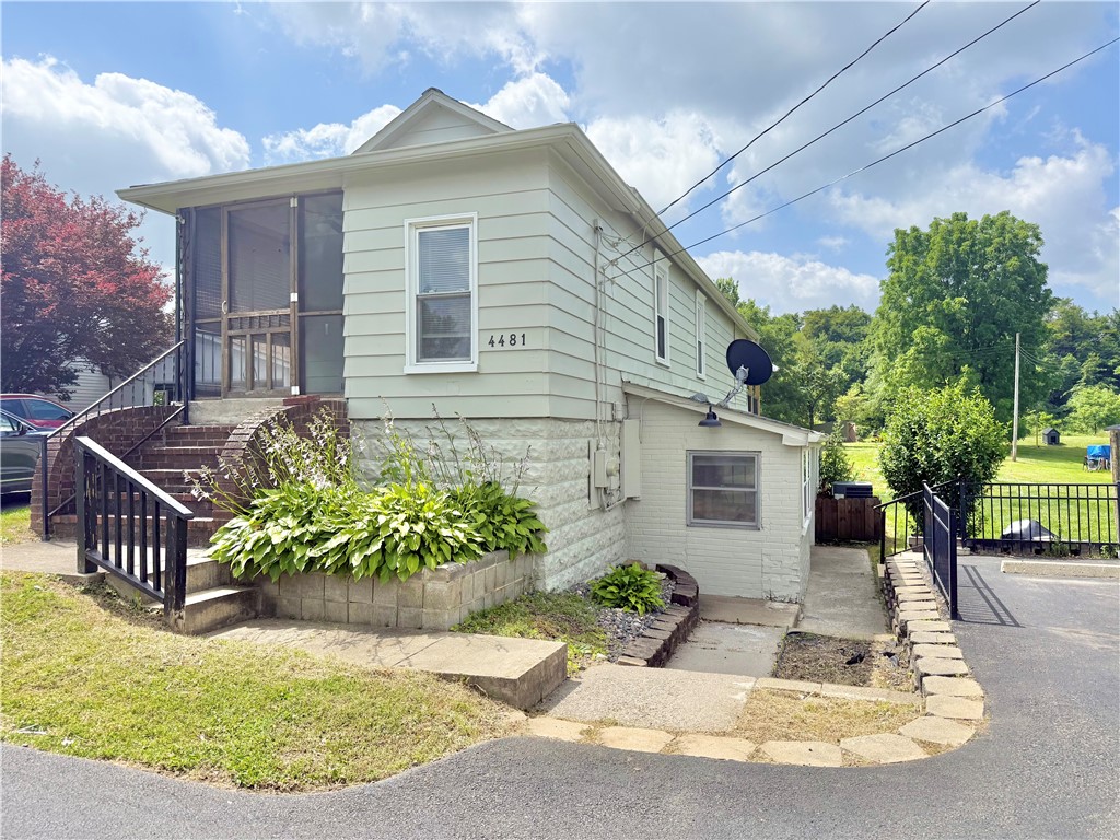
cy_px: 420
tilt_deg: +0.9
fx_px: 777
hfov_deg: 71.6
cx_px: 560
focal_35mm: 24
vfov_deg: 56.8
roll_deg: +0.3
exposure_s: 1/5714
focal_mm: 6.76
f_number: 1.78
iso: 100
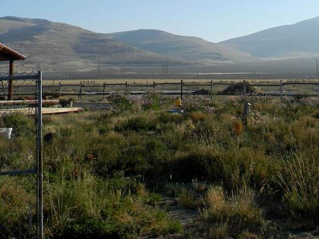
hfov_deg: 27.0
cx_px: 237
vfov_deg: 19.8
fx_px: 654
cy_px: -25
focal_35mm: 71
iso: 80
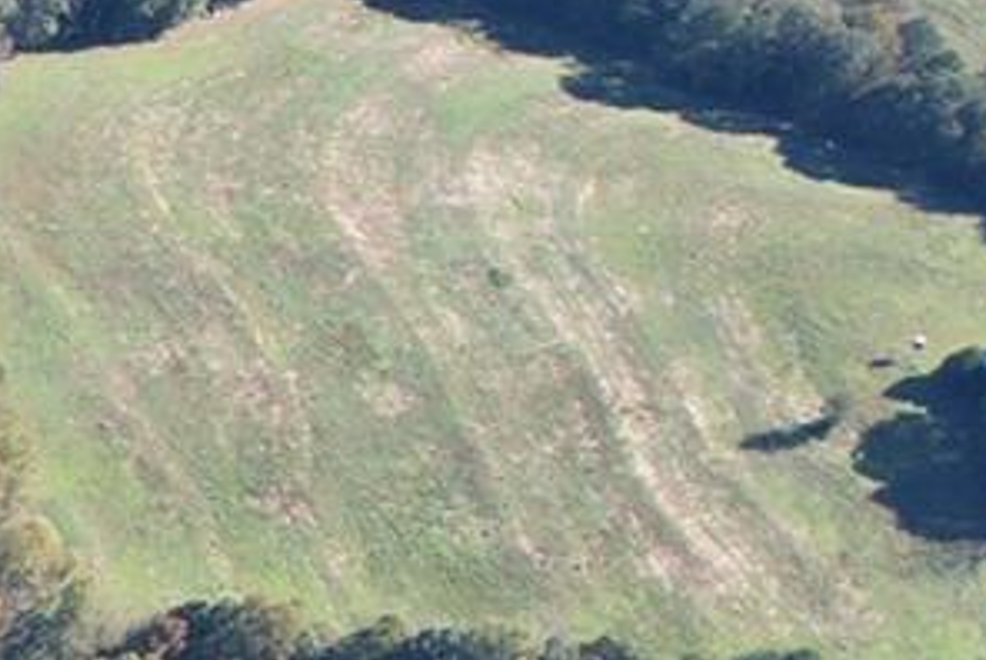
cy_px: 1232
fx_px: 4167
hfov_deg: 10.5
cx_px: -1739
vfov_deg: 8.6
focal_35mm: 152
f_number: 2.8
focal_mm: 8.38
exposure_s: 1/500
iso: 110
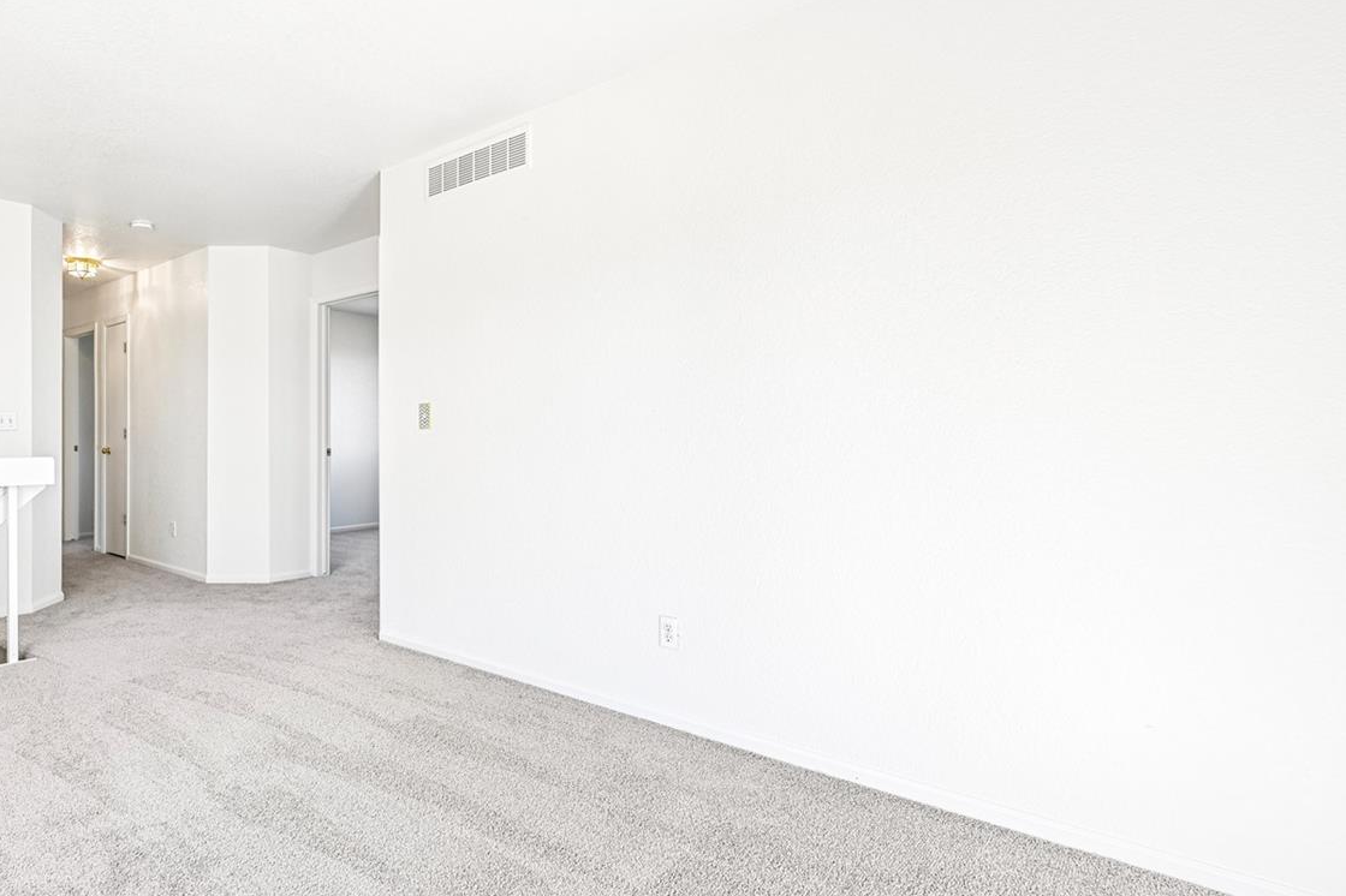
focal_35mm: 20
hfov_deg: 80.9
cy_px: 422
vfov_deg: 61.9
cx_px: 437
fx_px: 748
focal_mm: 14
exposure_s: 1/15
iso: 100
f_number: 8
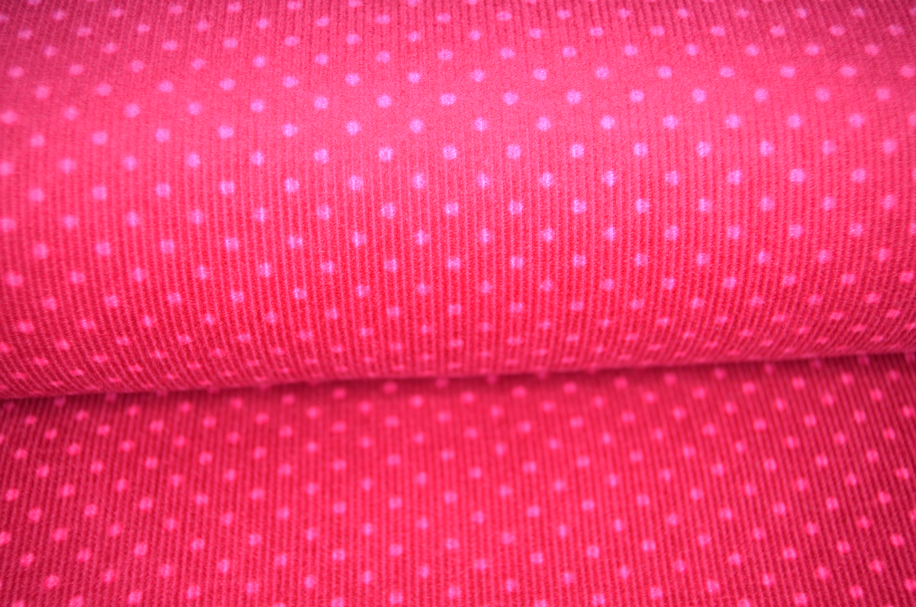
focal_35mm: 48
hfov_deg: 41.2
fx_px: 1219
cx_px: 458
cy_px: 304
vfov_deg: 28.0
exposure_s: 1/60
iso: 800
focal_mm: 32
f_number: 5
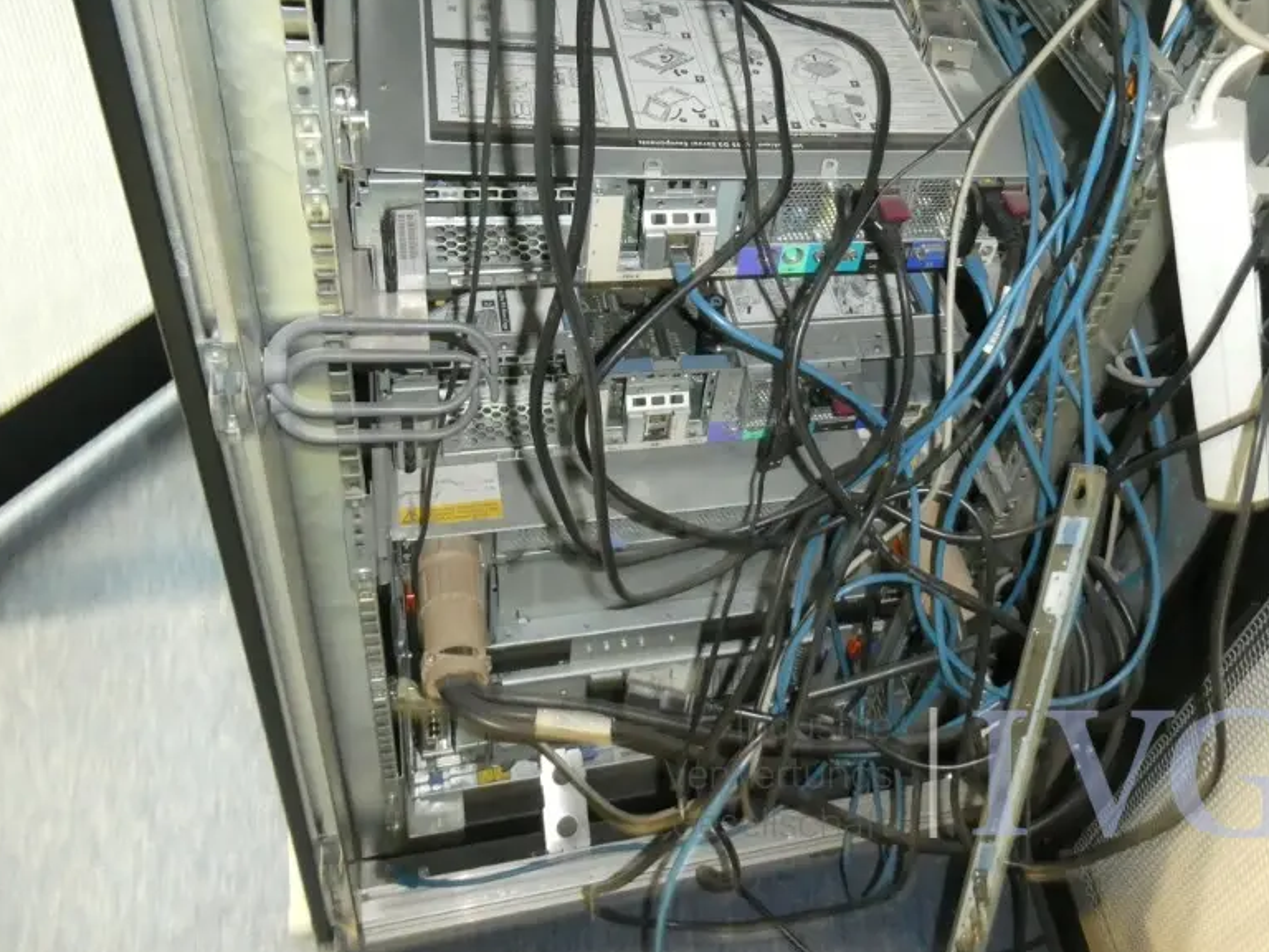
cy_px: 329
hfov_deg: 56.2
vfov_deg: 43.6
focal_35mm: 32
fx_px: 1173
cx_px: 788
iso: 640
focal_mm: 4.3
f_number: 3.3
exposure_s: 1/8
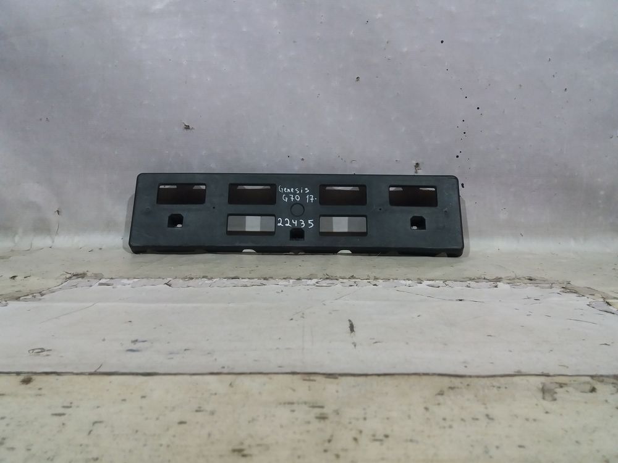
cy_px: 232
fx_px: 500
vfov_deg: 49.7
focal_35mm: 28
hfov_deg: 63.4
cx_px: 309
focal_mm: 3.7
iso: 160
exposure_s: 1/33
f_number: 1.9
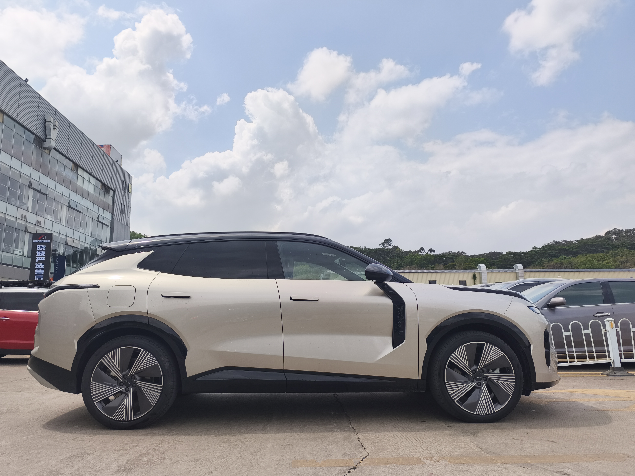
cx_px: 305
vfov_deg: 56.8
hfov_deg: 71.6
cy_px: 234
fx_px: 440
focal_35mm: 24
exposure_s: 1/6425
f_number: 1.6
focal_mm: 5.84
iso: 80
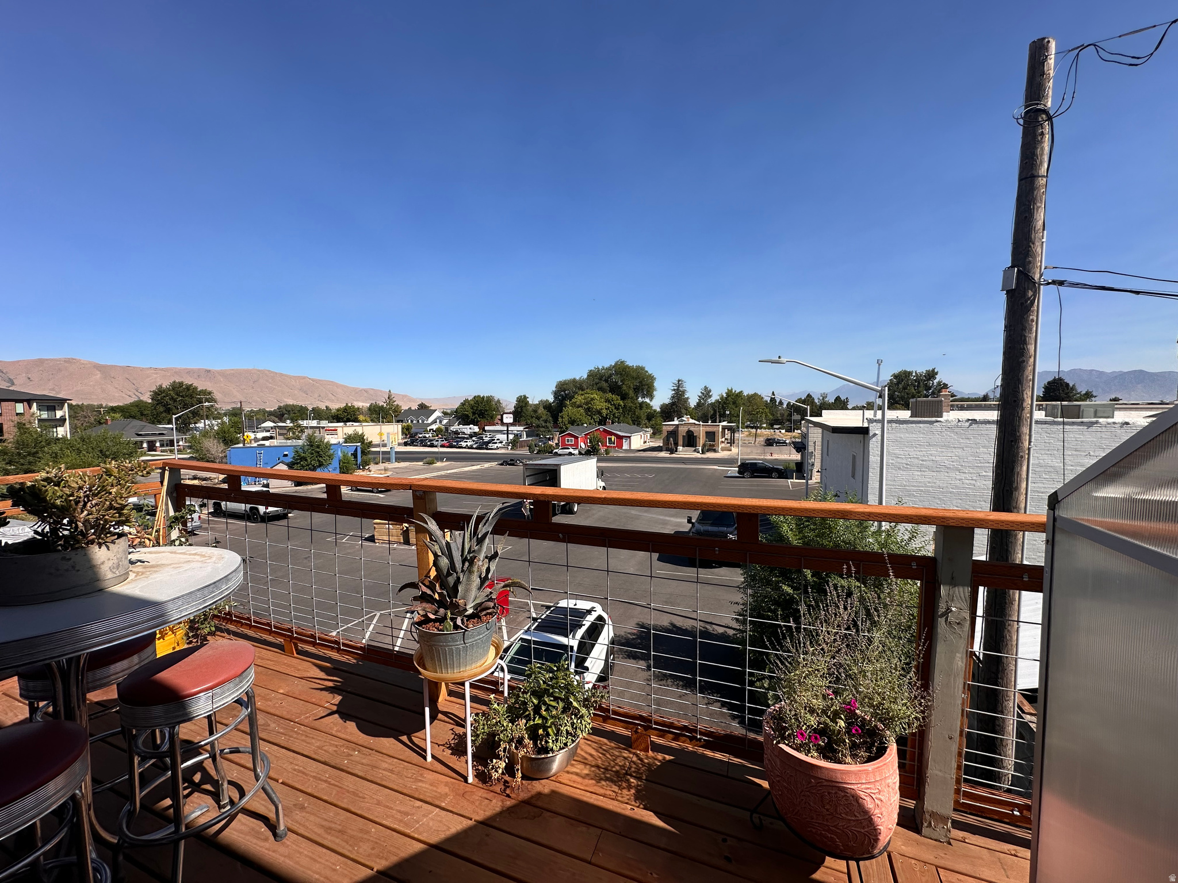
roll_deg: -0.1
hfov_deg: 102.1
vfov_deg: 85.7
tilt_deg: -4.1
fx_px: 476
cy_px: 442
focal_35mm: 14
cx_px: 589
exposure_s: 1/2020
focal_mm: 2.22
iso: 50
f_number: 2.2
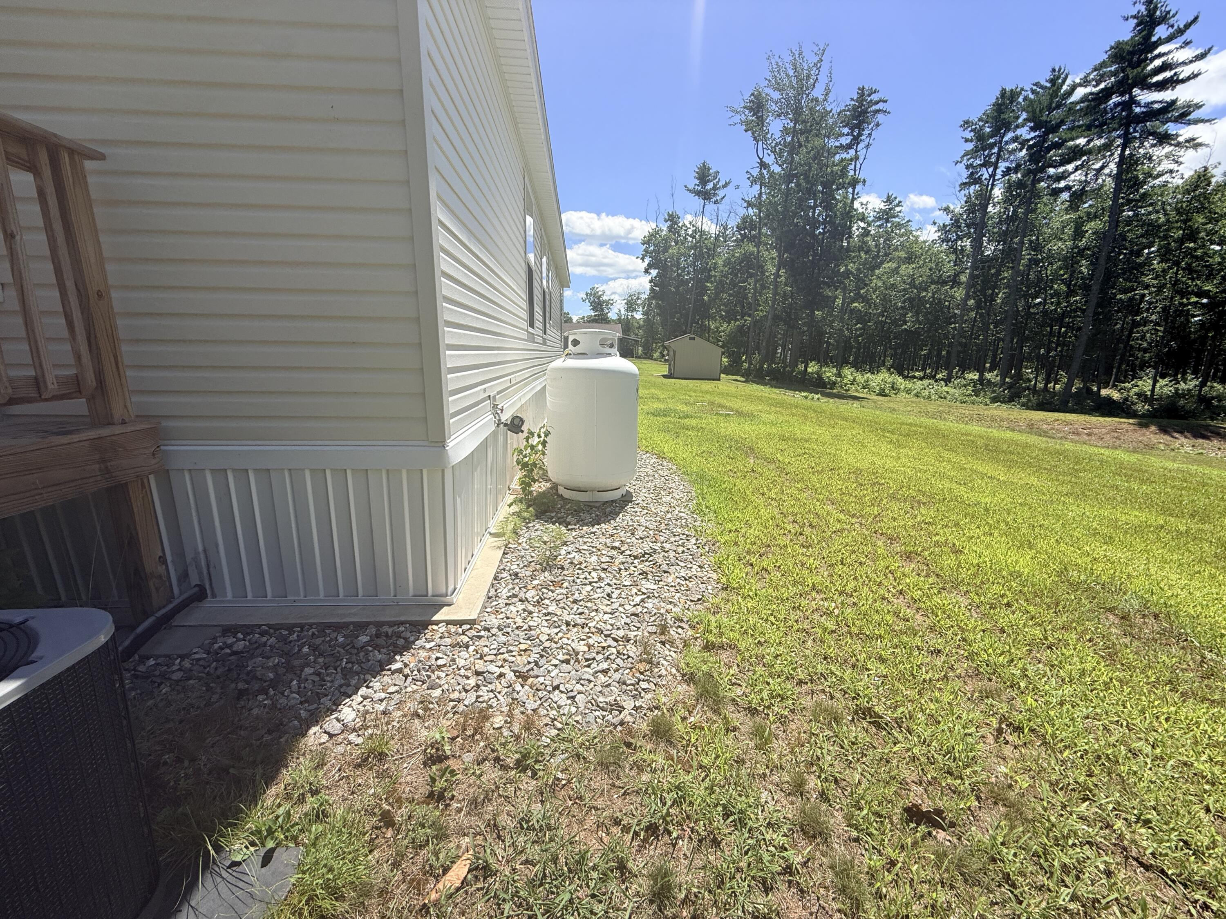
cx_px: 613
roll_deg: -0.3
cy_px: 460
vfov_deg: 85.7
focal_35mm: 14
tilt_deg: -11.4
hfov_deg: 102.1
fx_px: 496
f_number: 2.2
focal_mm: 2.22
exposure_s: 1/1961
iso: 50
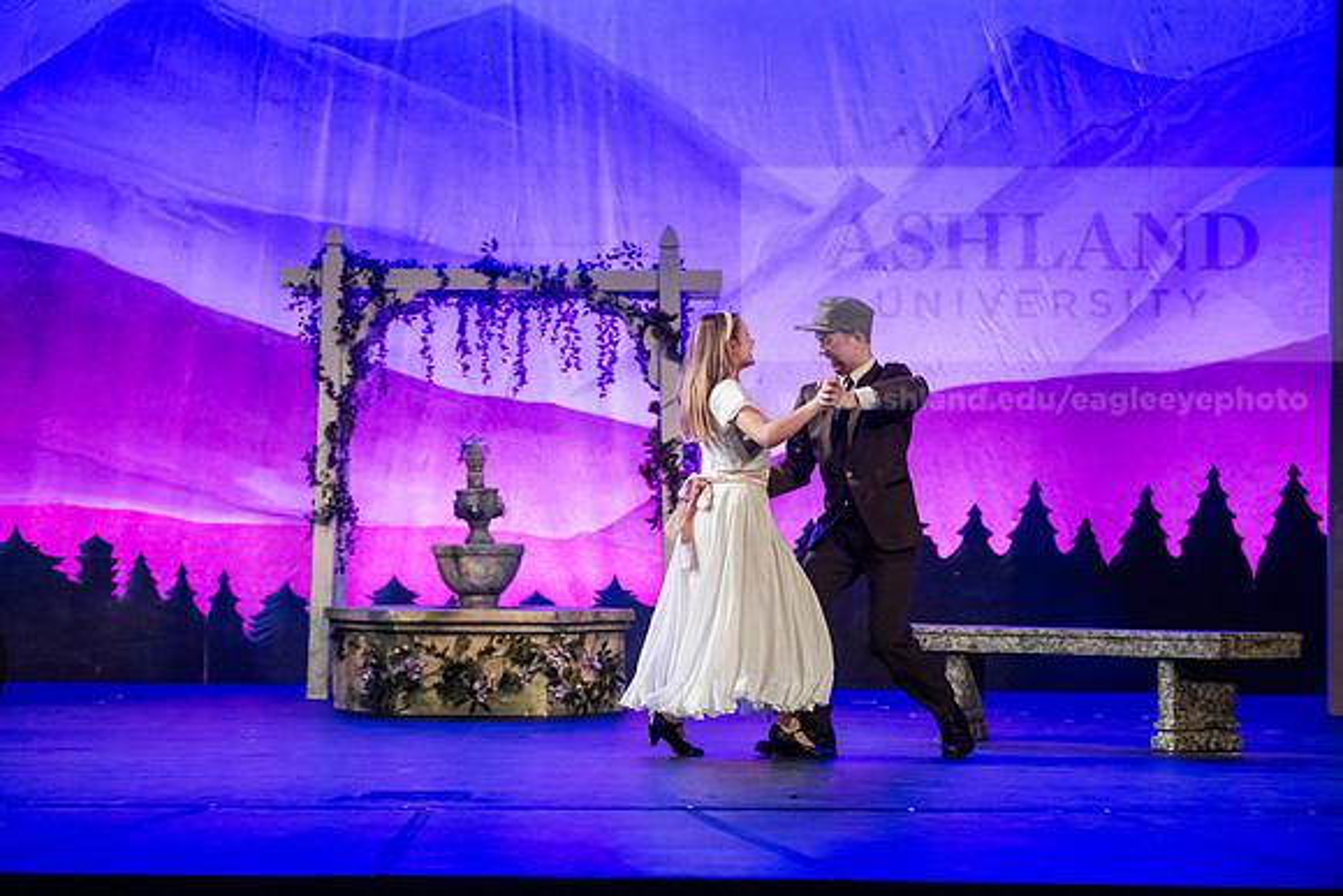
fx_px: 3657
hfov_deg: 20.8
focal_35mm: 98
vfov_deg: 14.0
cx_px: 672
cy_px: 448
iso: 4000
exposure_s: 1/200
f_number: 3.2
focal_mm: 98
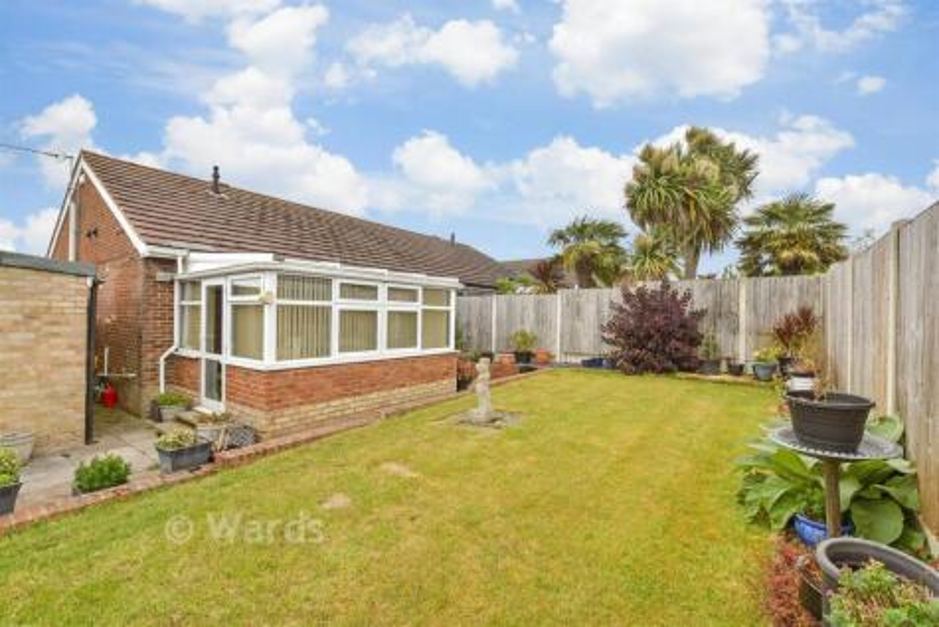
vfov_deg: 77.4
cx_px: 470
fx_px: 391
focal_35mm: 15
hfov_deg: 100.4
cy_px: 314
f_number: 8
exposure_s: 1/160
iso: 160
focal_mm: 10
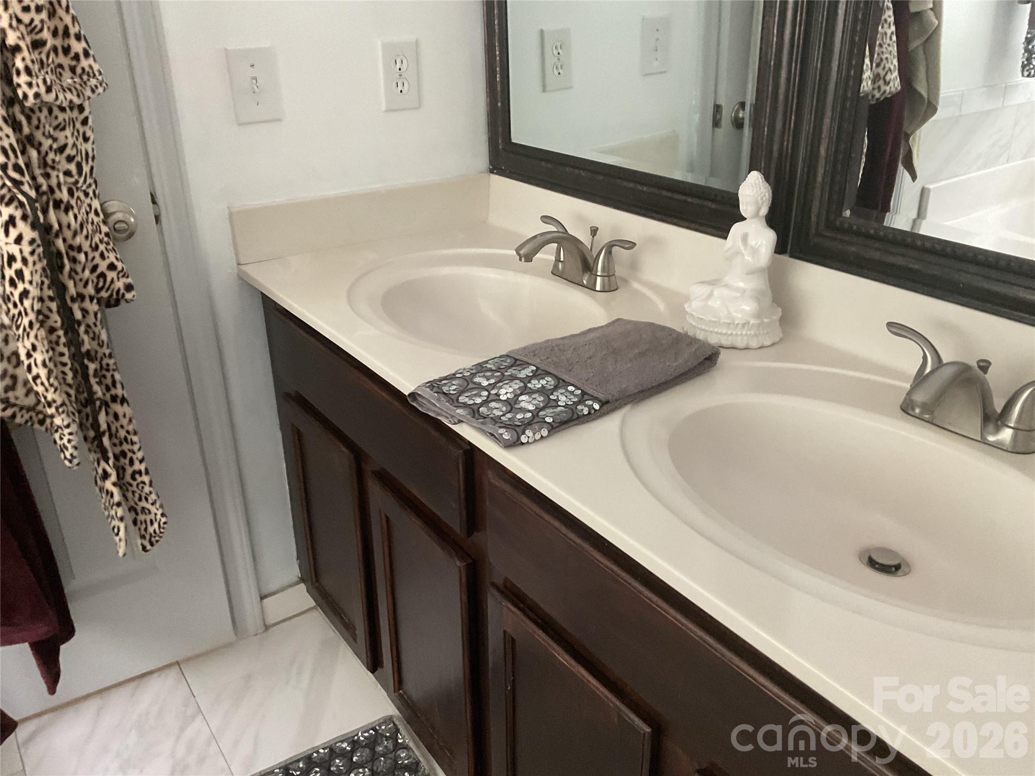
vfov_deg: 48.2
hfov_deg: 61.7
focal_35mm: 29
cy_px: 388
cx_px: 518
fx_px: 867
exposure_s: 1/60
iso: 250
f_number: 1.8
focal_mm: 3
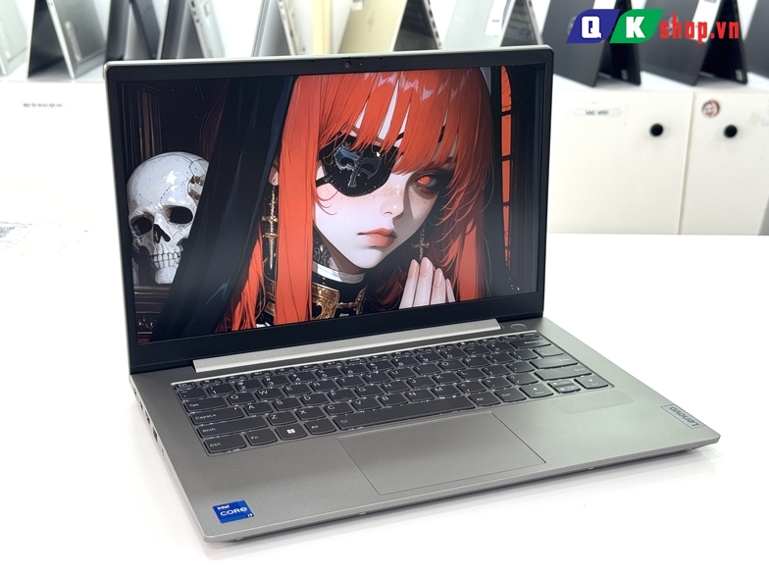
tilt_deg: -19.9
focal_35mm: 49
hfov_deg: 38.9
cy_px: 287
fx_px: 1089
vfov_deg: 29.7
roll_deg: +0.1
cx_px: 379
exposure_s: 1/100
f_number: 1.78
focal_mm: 6.76
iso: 64
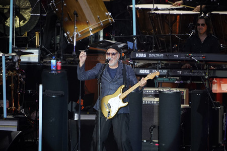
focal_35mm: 571
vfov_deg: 2.4
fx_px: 3598
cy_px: 76
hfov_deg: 3.6
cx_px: 114
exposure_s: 1/800
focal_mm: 571
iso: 2000
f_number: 6.3
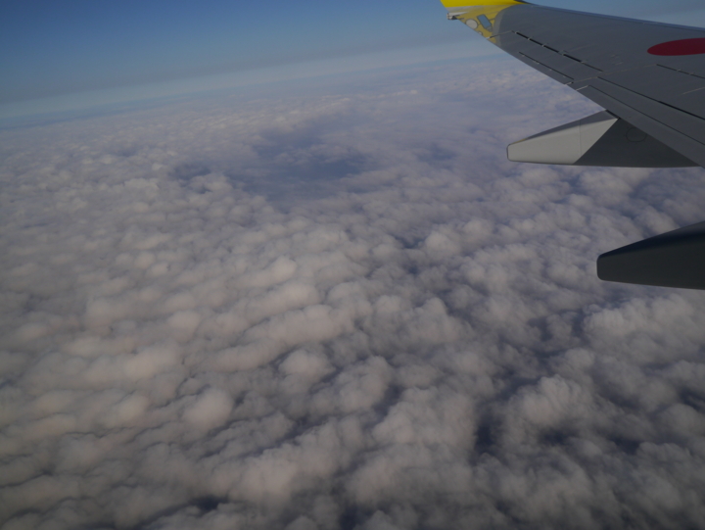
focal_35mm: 40
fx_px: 815
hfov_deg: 46.8
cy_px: 265
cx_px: 352
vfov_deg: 36.0
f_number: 6.3
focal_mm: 20
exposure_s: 1/1600
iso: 160
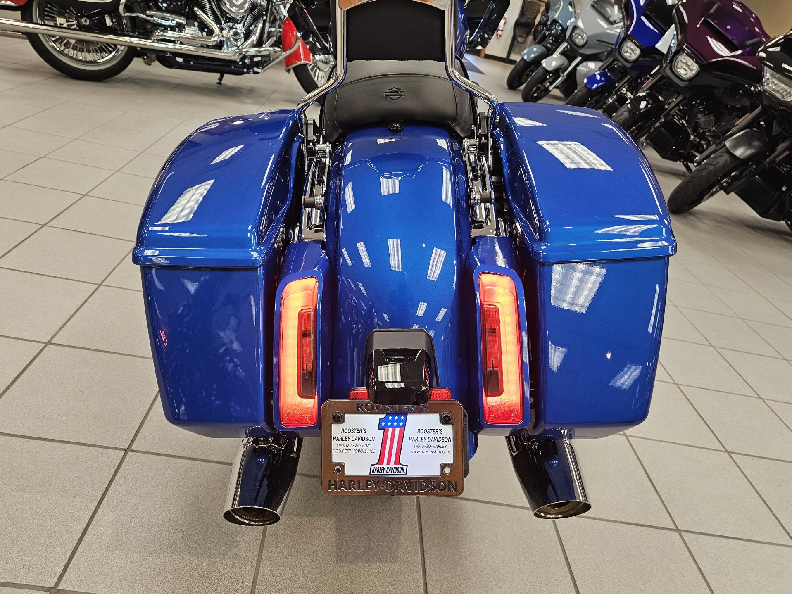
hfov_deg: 71.6
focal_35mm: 24
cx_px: 382
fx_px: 549
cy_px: 290
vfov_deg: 56.8
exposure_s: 1/120
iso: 200
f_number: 1.7
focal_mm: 6.3
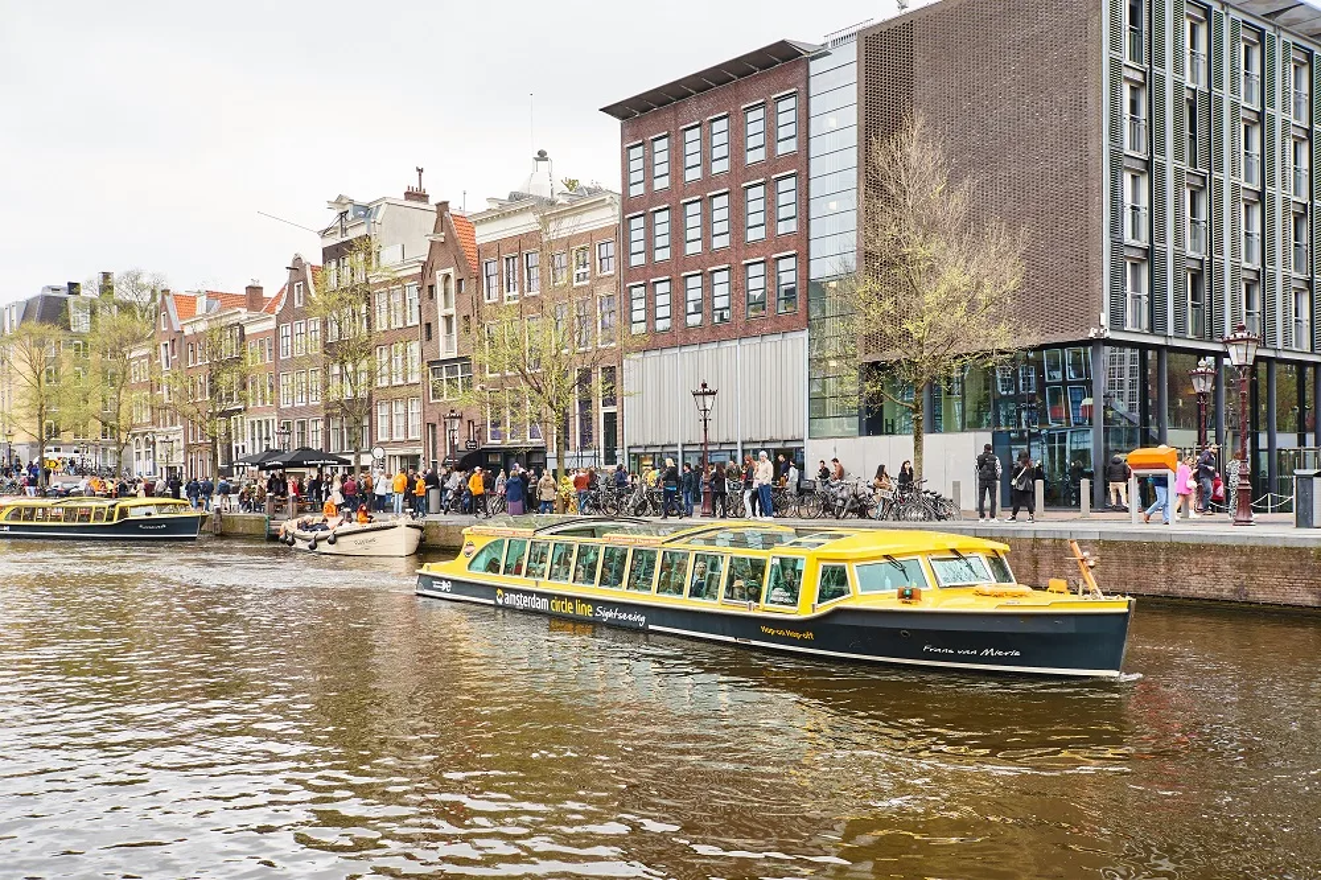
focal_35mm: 33
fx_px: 1210
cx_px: 660
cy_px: 440
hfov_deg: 57.2
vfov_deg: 39.9
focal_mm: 22
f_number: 5.6
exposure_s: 1/160
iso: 200
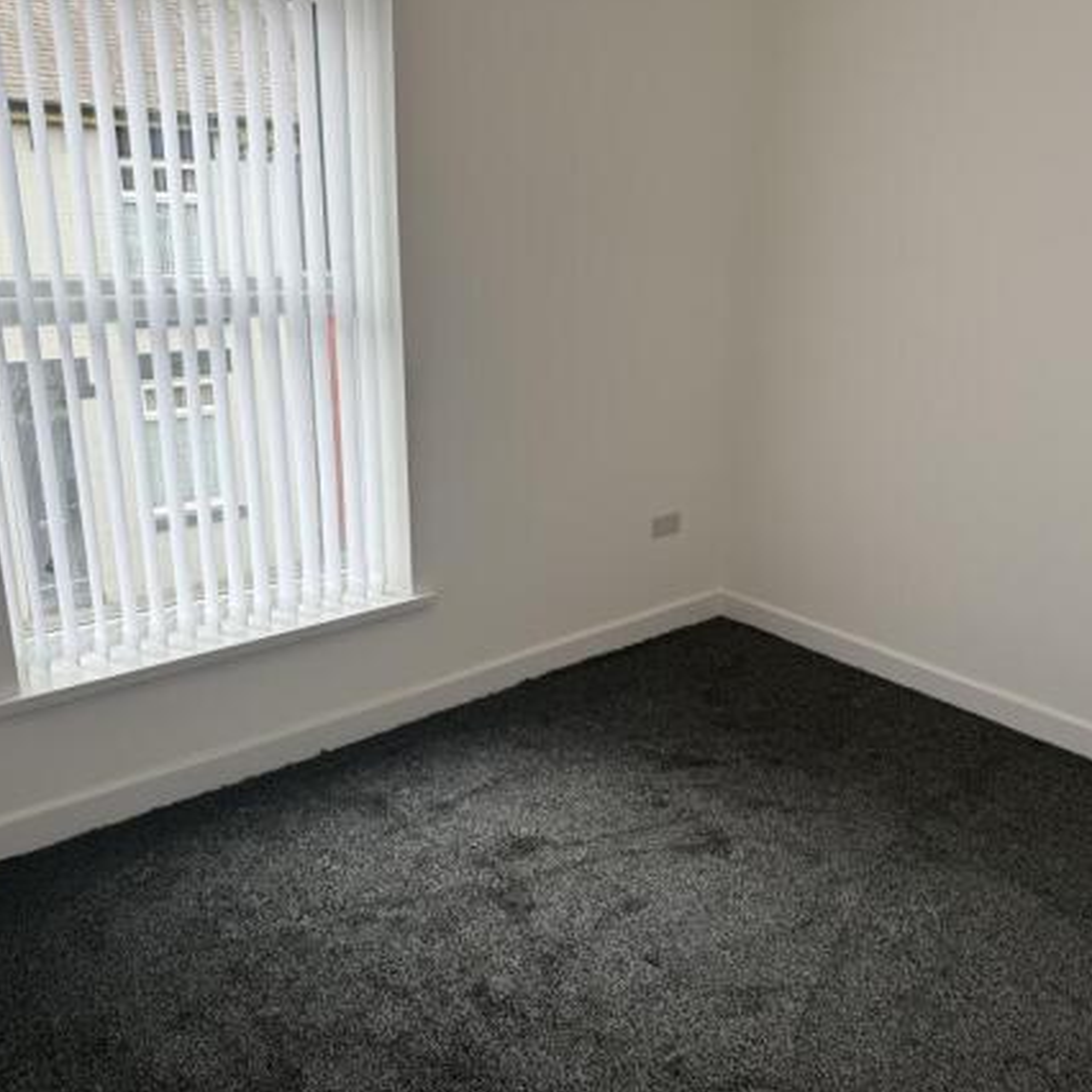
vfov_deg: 55.6
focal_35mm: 29
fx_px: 1035
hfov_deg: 55.5
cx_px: 596
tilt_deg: -19.0
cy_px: 550
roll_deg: -2.4
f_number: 1.78
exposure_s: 1/341
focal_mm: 6.76
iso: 80
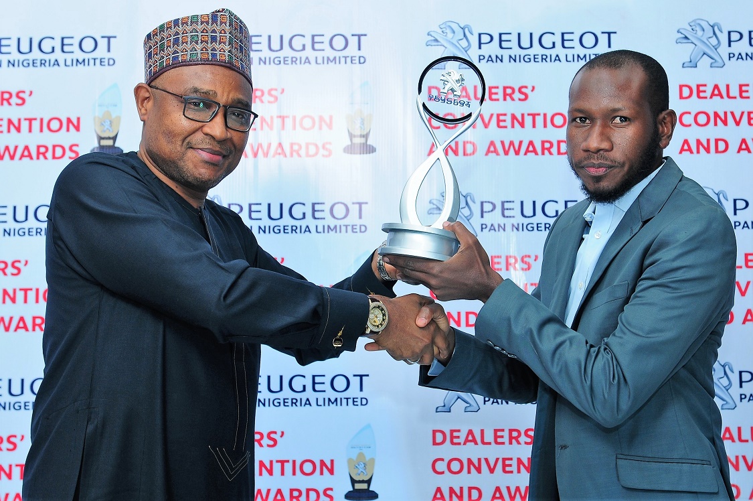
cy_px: 250
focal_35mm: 48
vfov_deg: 28.0
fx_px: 1003
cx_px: 376
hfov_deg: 41.1
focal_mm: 32
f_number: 3.2
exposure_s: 1/80
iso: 250
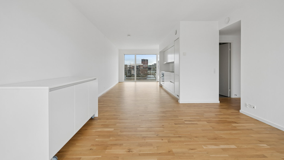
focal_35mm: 15
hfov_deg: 103.0
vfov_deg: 70.2
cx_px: 143
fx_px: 113
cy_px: 70
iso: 500
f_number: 6.3
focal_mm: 14
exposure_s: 1/125
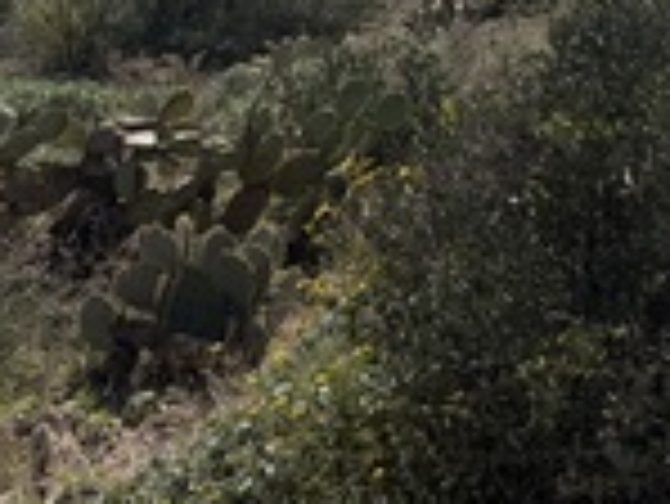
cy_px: -418
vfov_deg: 14.4
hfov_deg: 17.9
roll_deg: -0.6
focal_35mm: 90
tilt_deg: -4.5
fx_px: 1743
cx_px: 1160
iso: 80
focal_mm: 6.76
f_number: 1.78
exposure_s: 1/10309
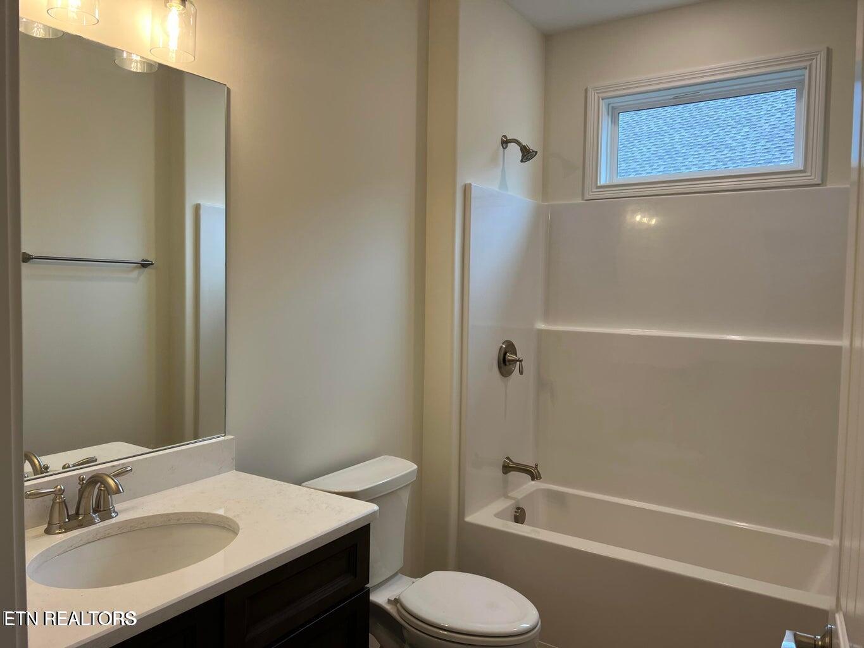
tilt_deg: -3.5
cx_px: 432
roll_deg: -1.5
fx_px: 649
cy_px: 324
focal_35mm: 26
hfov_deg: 67.3
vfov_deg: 53.1
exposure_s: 1/120
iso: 32
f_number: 1.5
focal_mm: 5.7
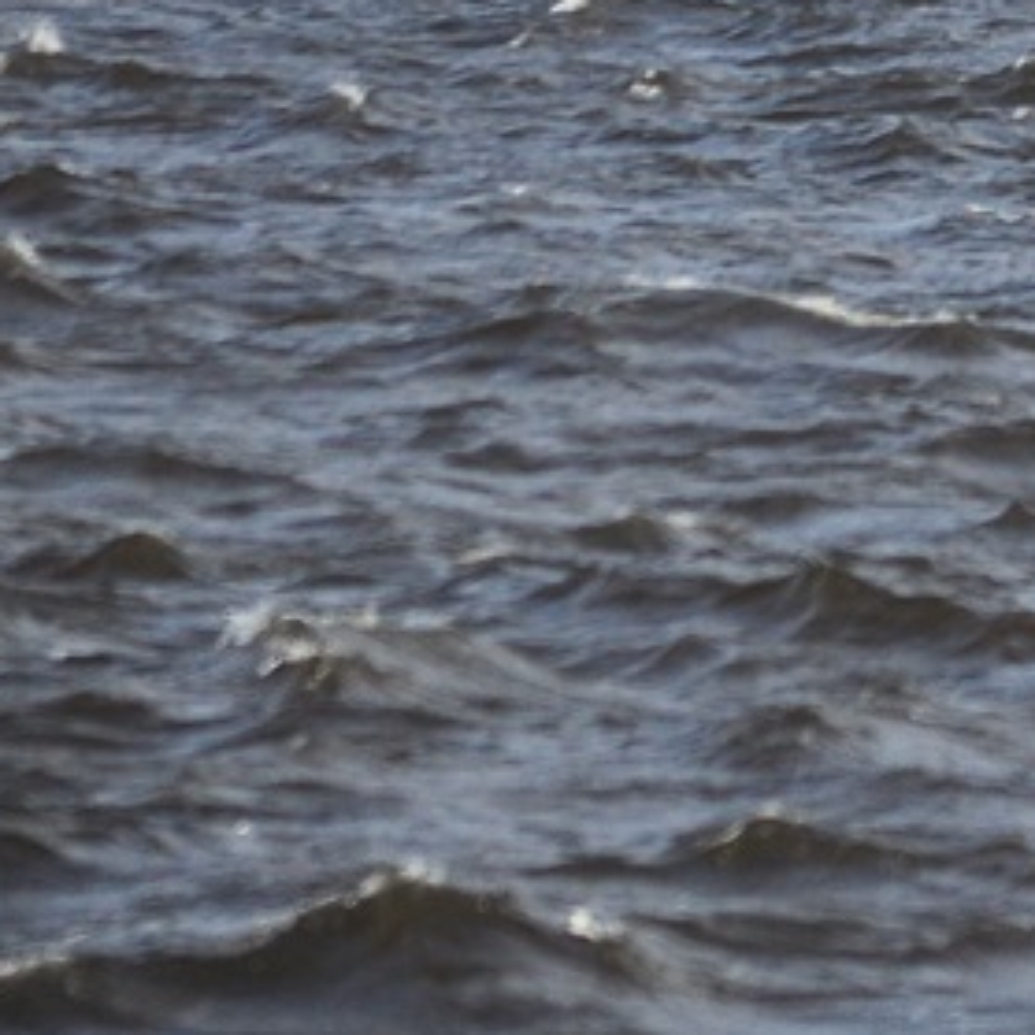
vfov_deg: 1.6
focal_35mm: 1098
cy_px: -187
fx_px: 37142
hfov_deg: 1.6
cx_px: 2011
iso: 200
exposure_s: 1/2500
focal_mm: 185
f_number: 5
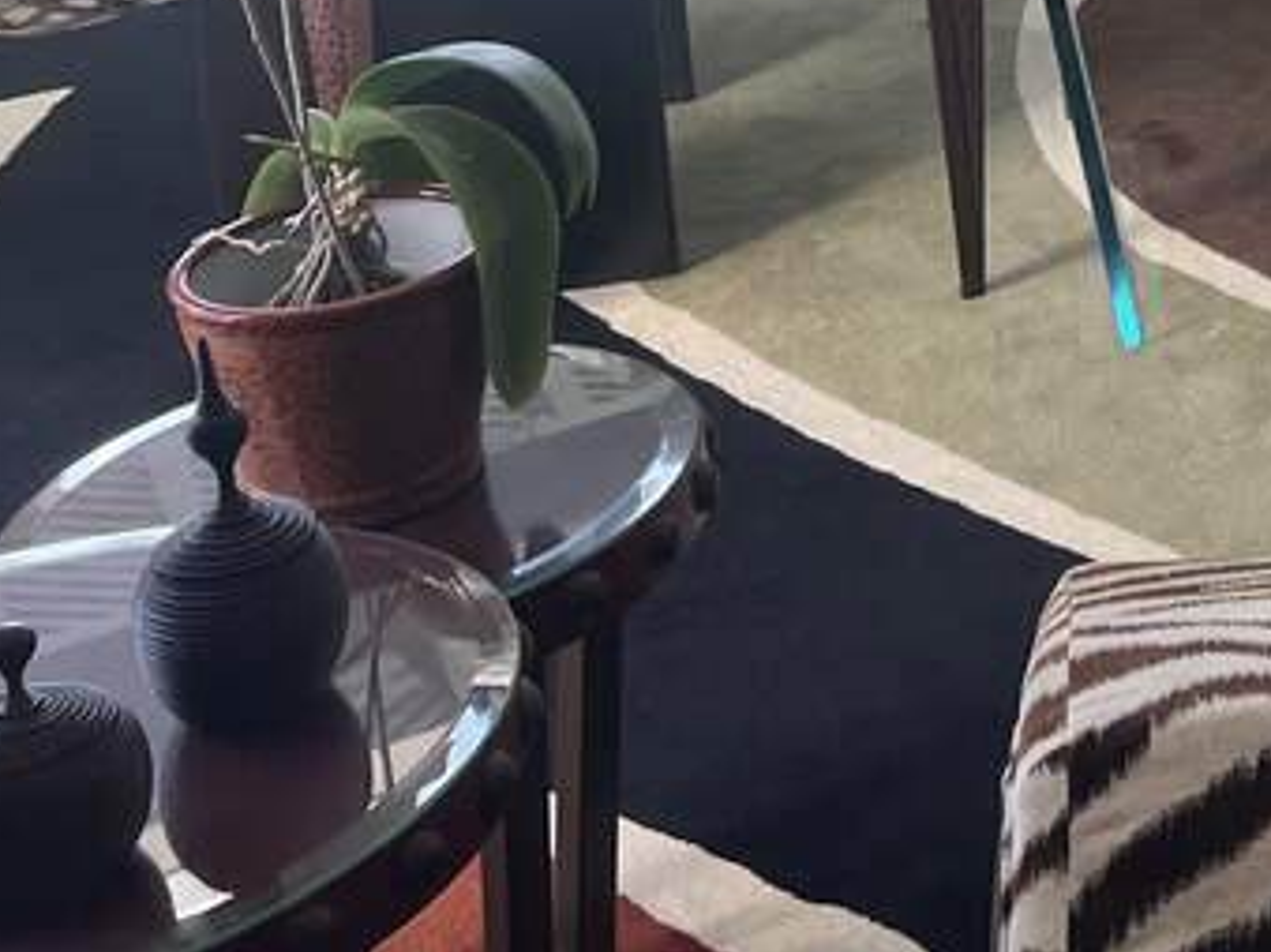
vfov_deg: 14.8
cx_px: 2220
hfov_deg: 17.6
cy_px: -532
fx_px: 3377
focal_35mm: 92
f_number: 1.5
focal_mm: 5.7
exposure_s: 1/125
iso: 32
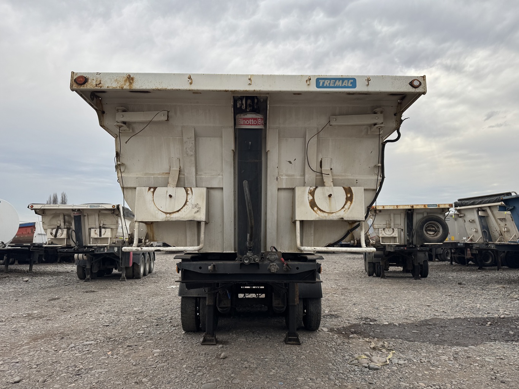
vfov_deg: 56.8
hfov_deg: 71.6
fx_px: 360
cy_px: 194
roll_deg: +0.2
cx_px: 260
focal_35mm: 24
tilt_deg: +8.1
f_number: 1.78
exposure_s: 1/1980
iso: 80
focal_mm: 6.76
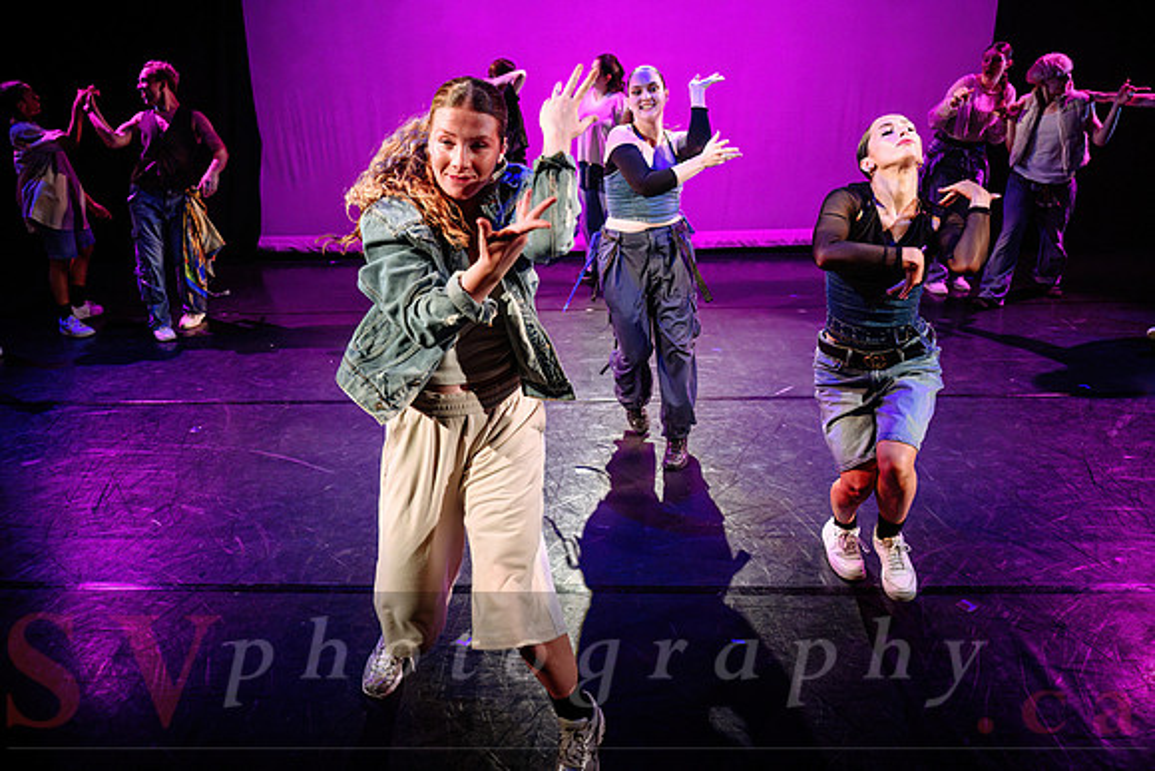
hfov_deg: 70.0
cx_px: 538
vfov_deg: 50.1
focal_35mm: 26
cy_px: 359
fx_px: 823
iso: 2000
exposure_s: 1/300
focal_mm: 24
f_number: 2.8
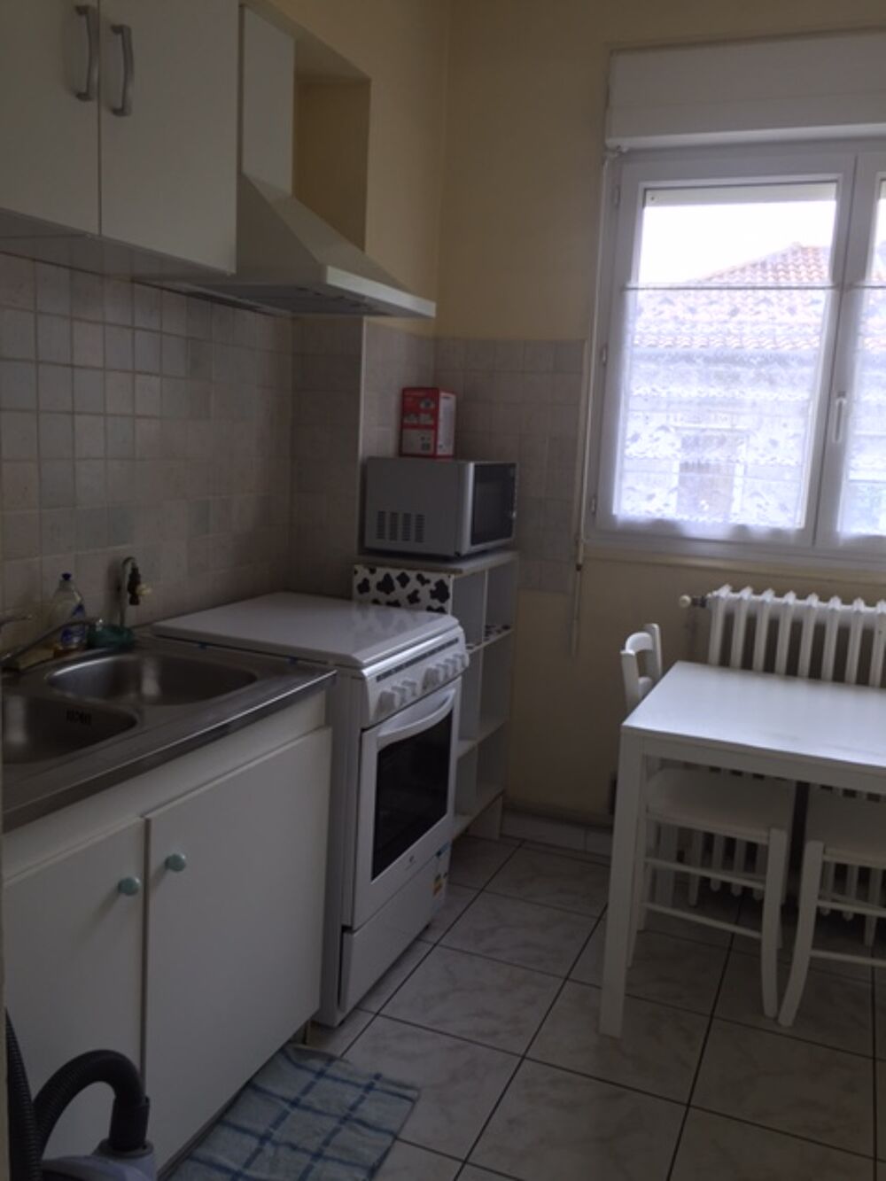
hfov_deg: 48.2
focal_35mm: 29
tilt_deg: -7.8
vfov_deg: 61.7
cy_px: 590
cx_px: 443
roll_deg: -3.7
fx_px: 990
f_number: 2.2
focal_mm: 4.15
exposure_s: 1/50
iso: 32
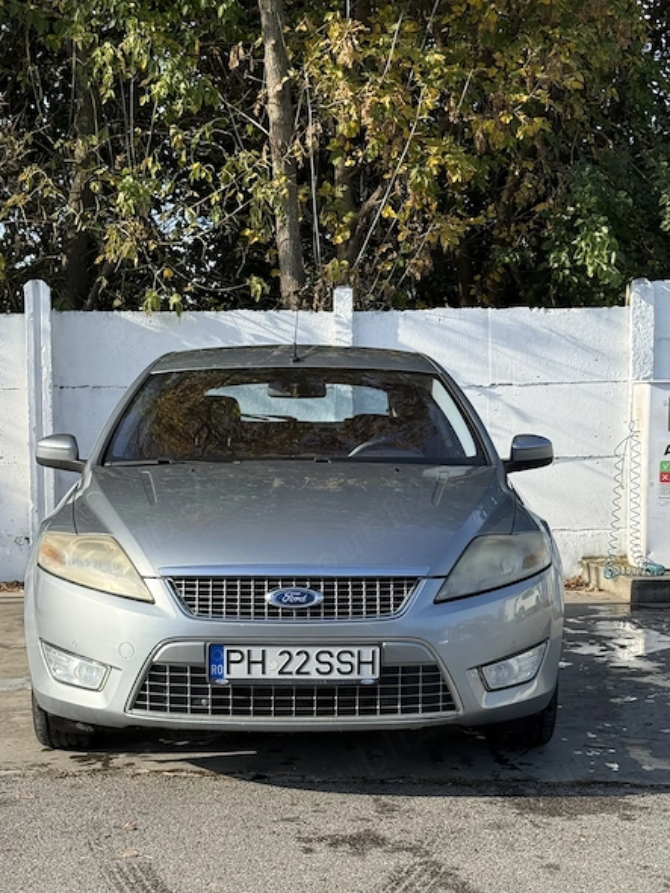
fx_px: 1678
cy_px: 556
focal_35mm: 65
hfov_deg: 22.6
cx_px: 301
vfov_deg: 29.7
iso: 64
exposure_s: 1/2415
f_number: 1.78
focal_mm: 6.76
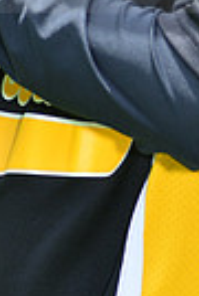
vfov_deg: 2.6
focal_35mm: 798
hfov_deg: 1.7
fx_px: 6582
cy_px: -57
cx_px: 154
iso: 200
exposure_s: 1/200
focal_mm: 185
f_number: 8
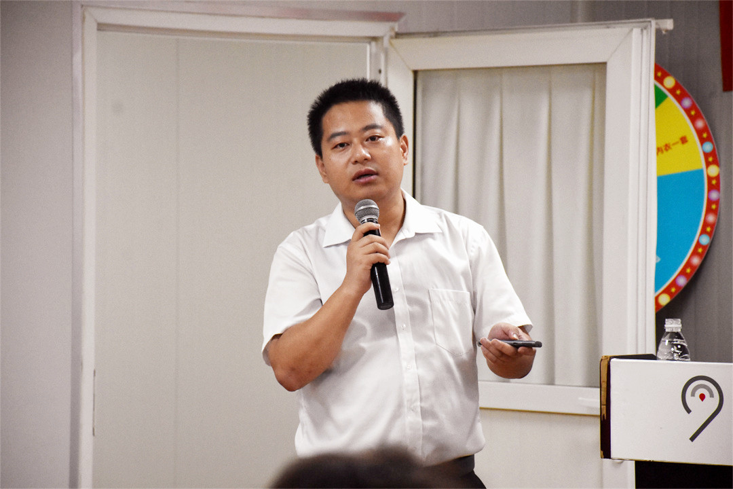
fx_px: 3726
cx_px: 366
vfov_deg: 7.5
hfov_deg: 11.2
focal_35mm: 183
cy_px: 244
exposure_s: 1/250
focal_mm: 122
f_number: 5.6
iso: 3200
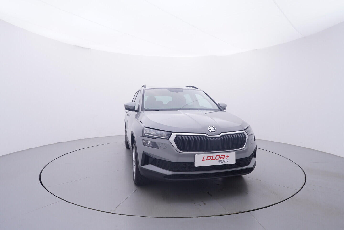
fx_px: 215
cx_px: 172
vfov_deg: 56.2
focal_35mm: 22
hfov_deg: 77.3
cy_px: 115
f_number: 5
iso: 200
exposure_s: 1/80
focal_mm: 15
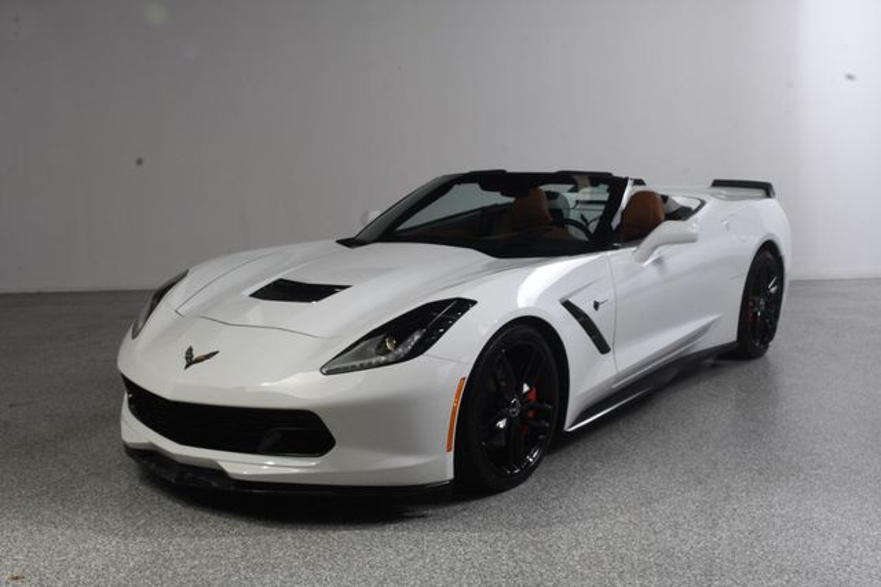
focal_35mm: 39
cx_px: 440
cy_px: 294
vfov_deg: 34.2
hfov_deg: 49.6
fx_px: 954
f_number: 14
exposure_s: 1/160
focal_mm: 26
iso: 100
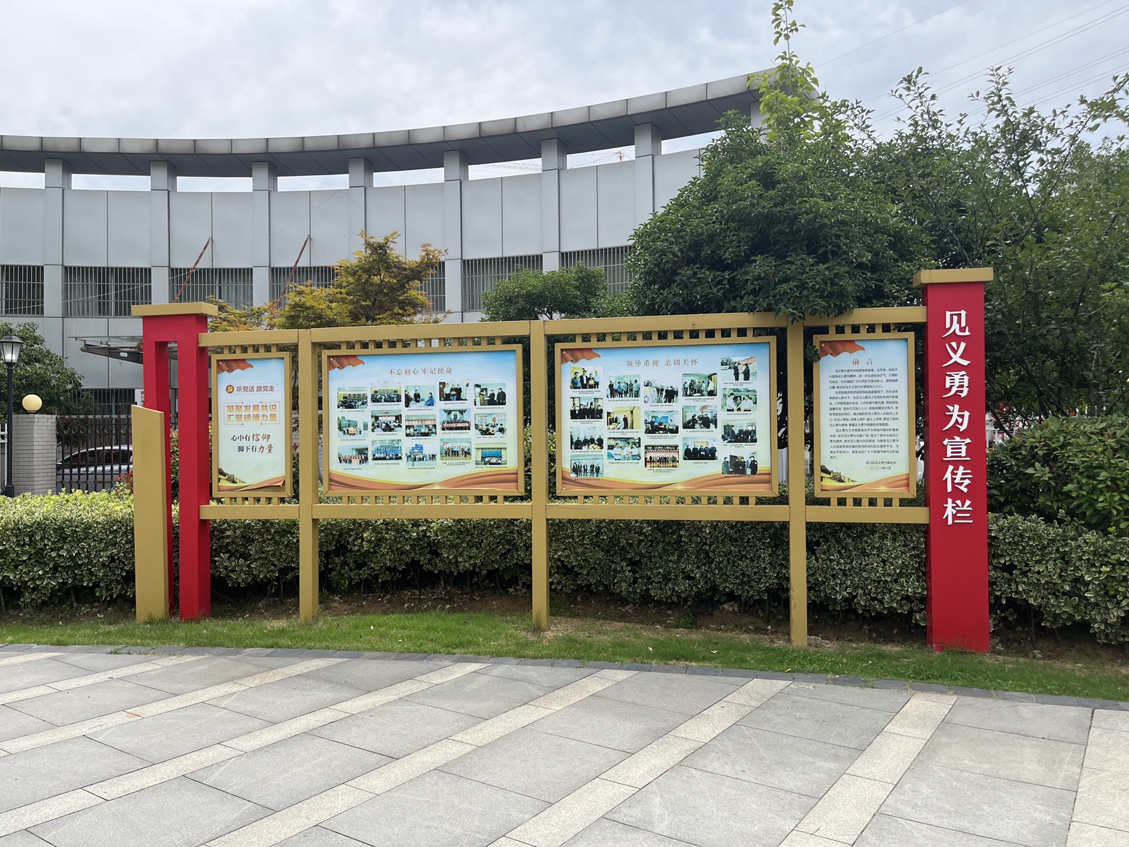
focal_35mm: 26
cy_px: 424
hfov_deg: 67.3
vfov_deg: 53.1
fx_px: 848
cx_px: 564
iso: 50
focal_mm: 5.1
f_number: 1.6
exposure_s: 1/1832
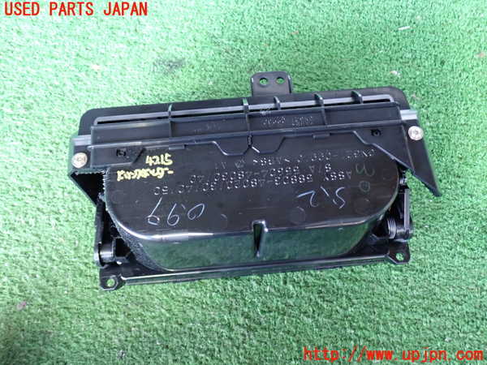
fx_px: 450
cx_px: 244
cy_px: 182
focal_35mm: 32
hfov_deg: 56.8
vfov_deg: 44.2
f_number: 2.4
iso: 800
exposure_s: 1/25
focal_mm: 5.79
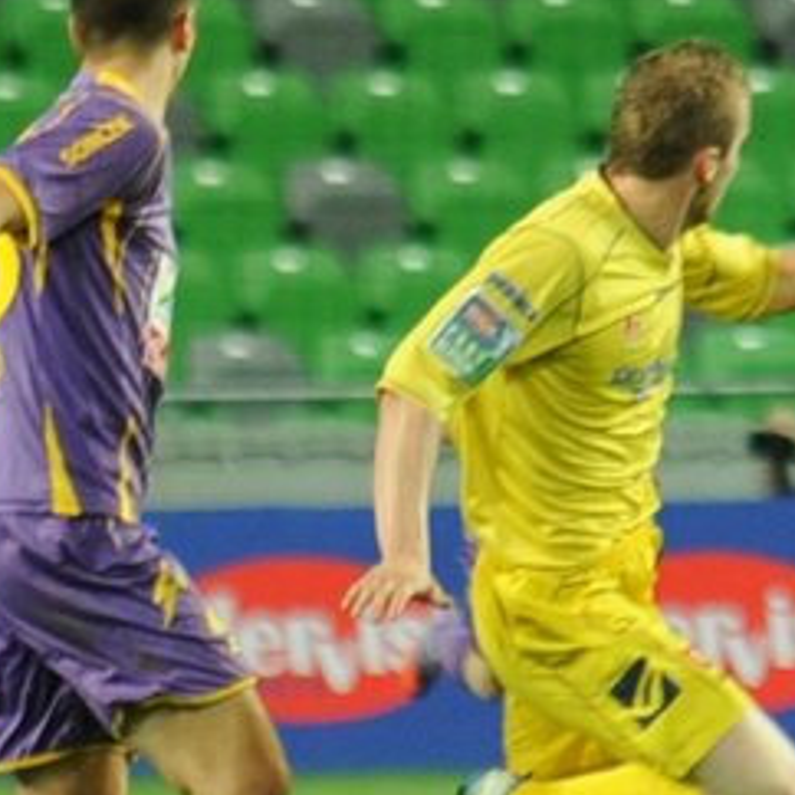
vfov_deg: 3.9
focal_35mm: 450
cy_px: 545
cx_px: 1110
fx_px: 11693
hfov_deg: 3.9
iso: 800
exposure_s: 1/640
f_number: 2.8
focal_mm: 160
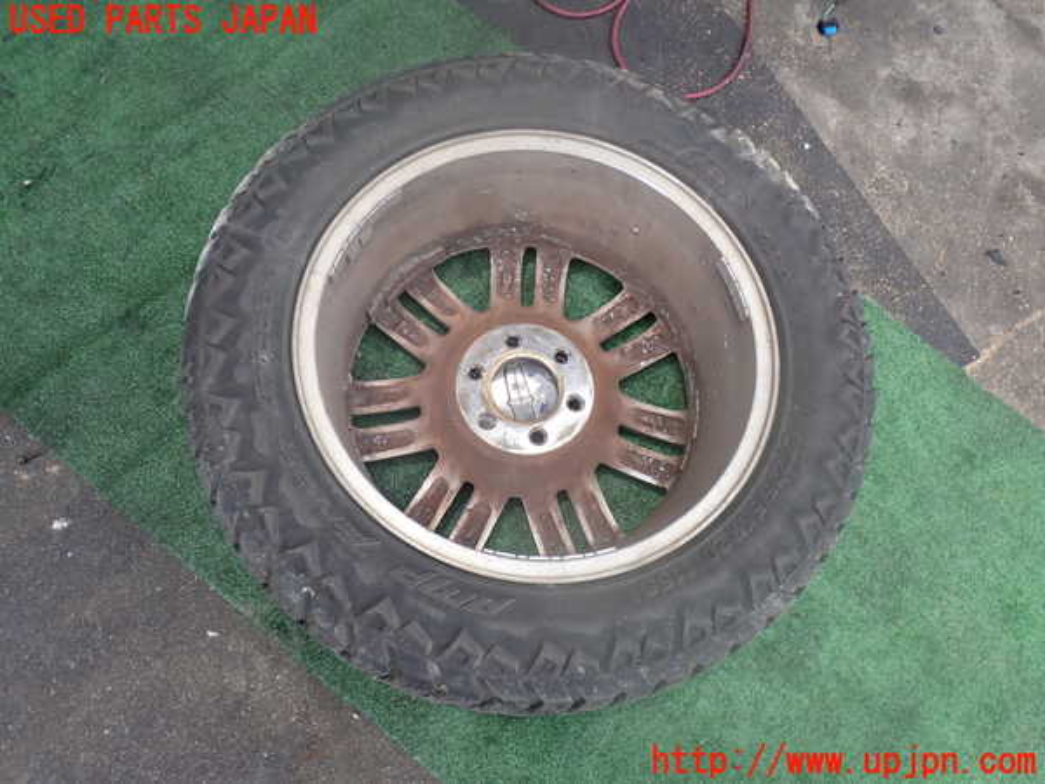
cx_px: 522
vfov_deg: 46.8
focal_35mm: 30
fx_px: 906
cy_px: 392
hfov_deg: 60.0
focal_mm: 5.4
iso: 100
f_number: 3.2
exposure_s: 1/320
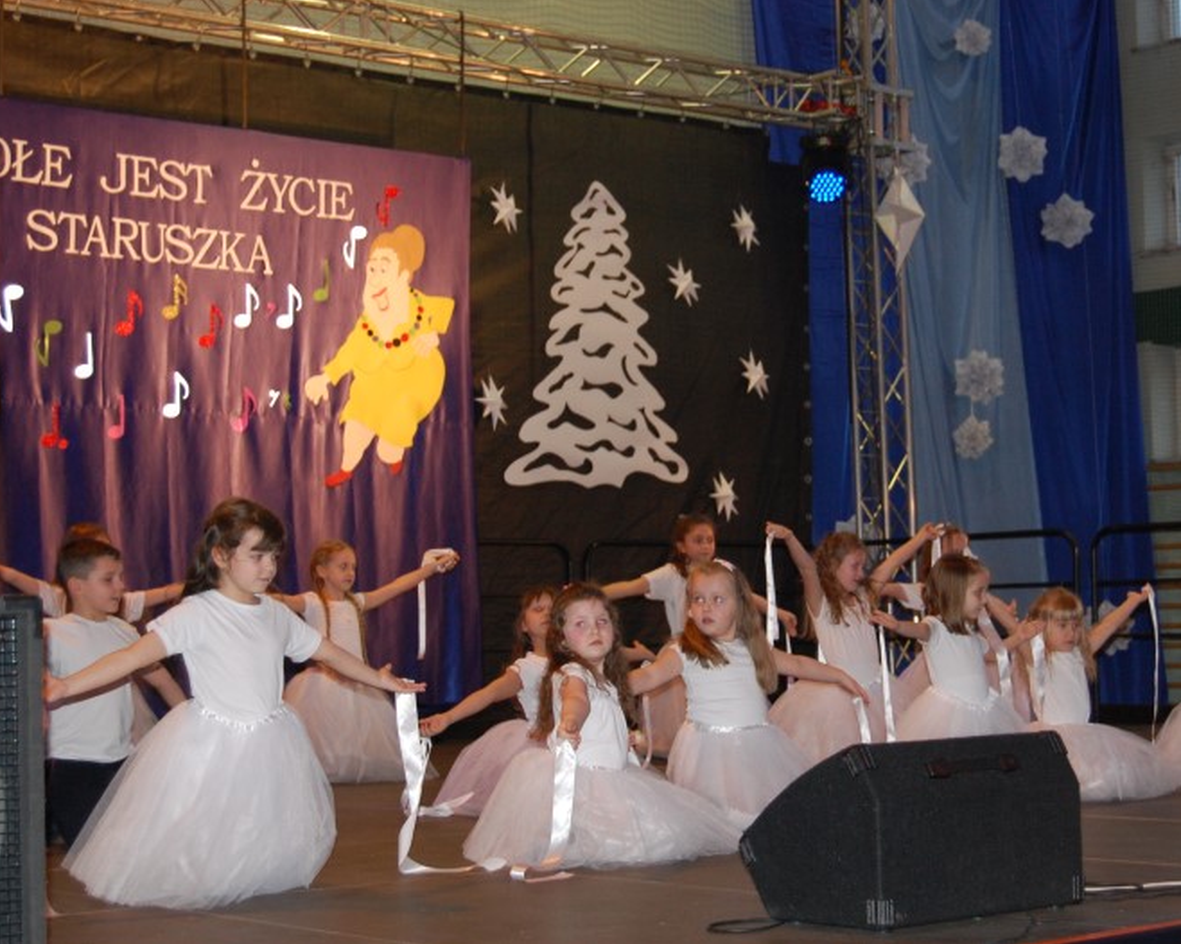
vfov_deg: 23.5
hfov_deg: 29.1
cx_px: 684
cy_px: 470
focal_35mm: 65
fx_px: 2271
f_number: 5
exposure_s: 1/60
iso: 800
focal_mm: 38
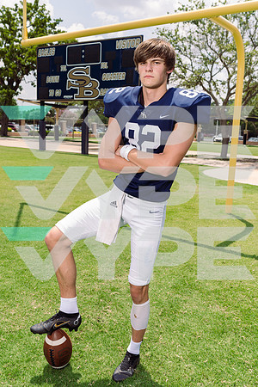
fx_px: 376
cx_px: 129
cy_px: 194
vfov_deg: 54.4
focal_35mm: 35
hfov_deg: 37.9
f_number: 5.6
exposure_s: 1/250
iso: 50
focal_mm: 35
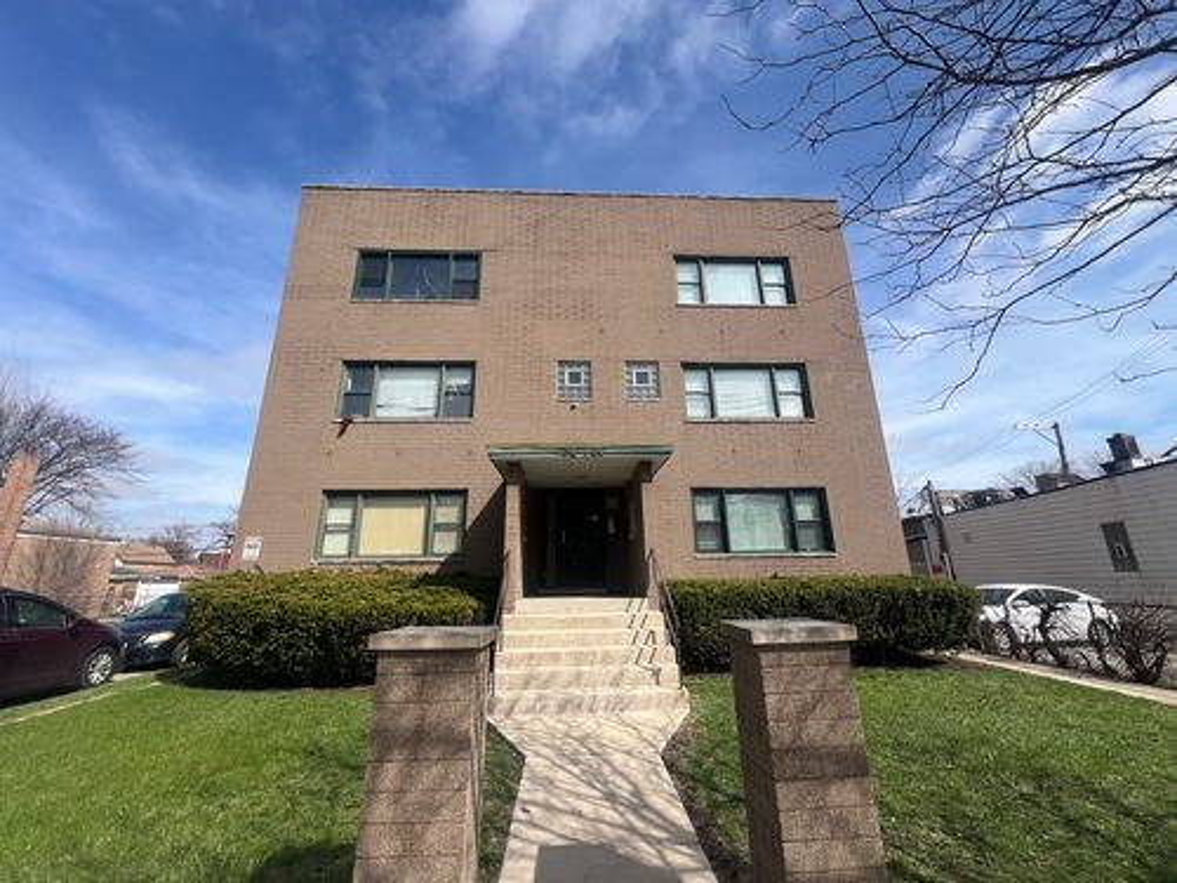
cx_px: 588
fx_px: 442
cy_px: 442
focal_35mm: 13
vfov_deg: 89.9
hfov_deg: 106.2
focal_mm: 1.57
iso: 32
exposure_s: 1/1553
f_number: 1.8
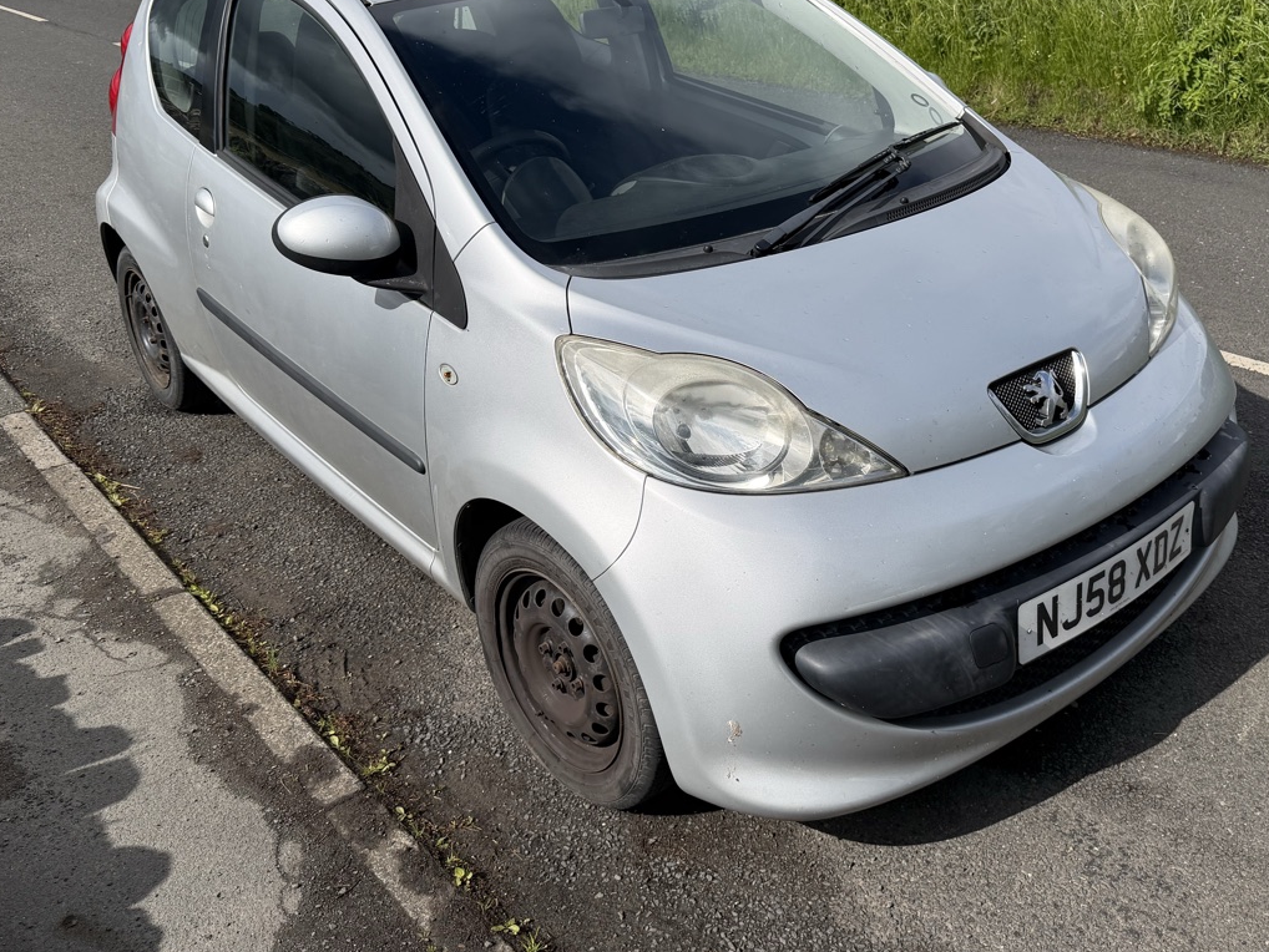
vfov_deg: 42.6
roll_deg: +2.3
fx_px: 1210
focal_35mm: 33
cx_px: 698
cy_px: 359
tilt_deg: -19.9
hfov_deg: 55.2
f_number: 1.78
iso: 100
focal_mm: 6.76
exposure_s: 1/8130
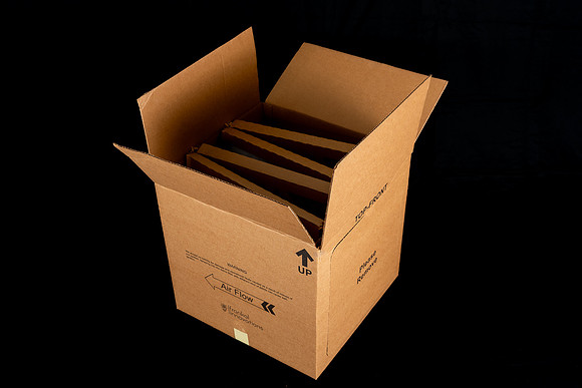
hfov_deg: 42.7
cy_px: 194
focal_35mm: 46
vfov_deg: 29.3
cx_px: 291
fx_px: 744
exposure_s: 1/125
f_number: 8
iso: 160
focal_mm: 46
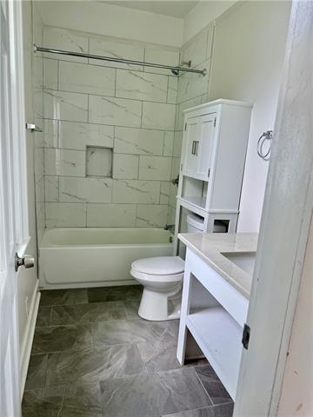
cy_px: 208
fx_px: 289
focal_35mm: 24
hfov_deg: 56.8
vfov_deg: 71.6
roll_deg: -3.7
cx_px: 156
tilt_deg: -11.7
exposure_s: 1/121
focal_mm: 6.76
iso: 64
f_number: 1.78
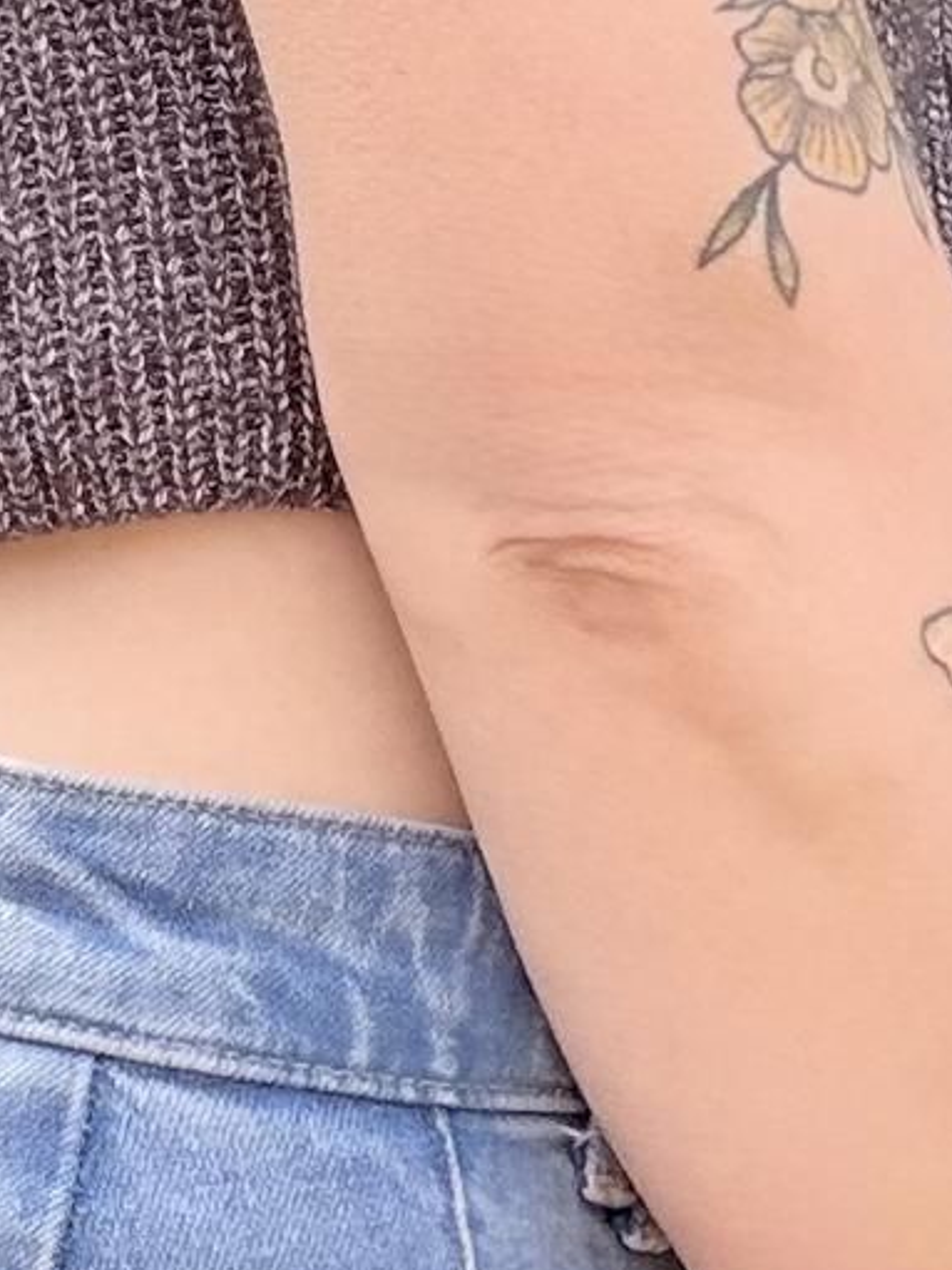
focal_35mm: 94
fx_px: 3448
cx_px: 231
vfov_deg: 18.3
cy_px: -681
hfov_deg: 15.6
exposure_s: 1/471
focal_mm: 2.71
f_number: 1.9
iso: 32
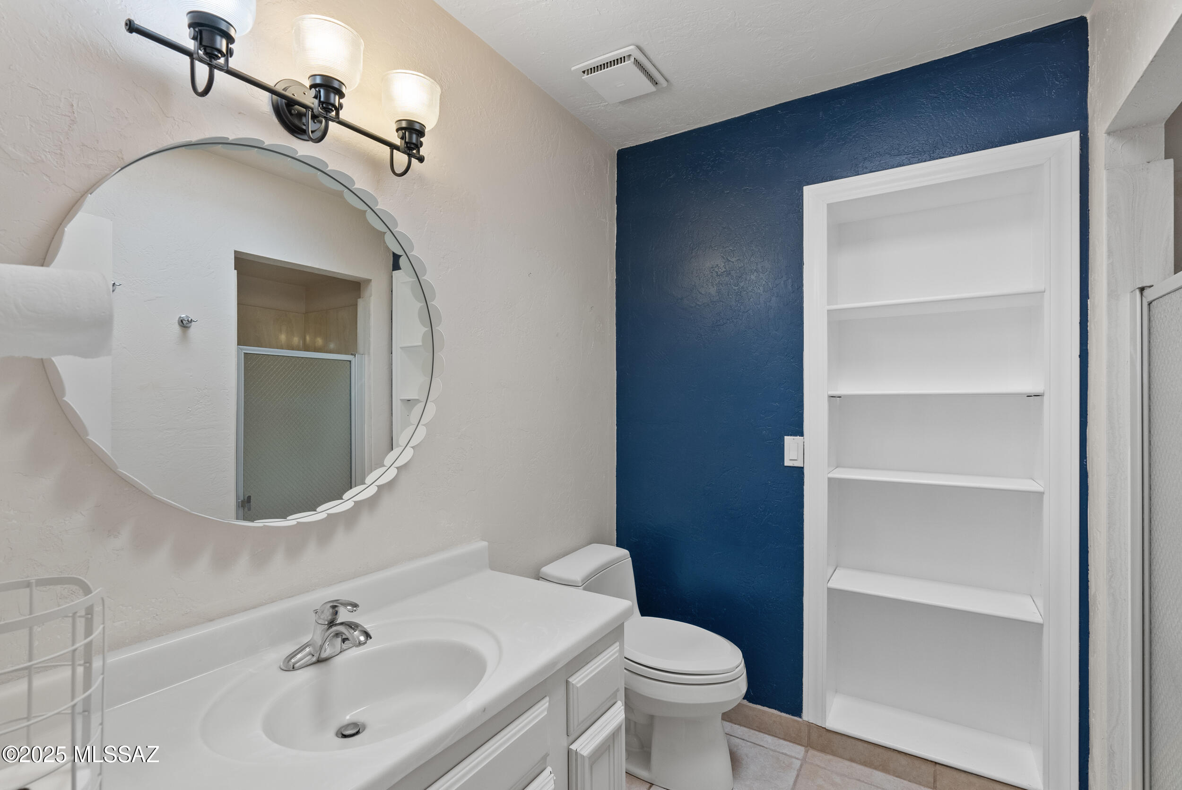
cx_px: 591
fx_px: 526
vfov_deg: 73.8
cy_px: 395
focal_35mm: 16
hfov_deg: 96.7
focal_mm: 16
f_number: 8
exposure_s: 1/4
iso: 400
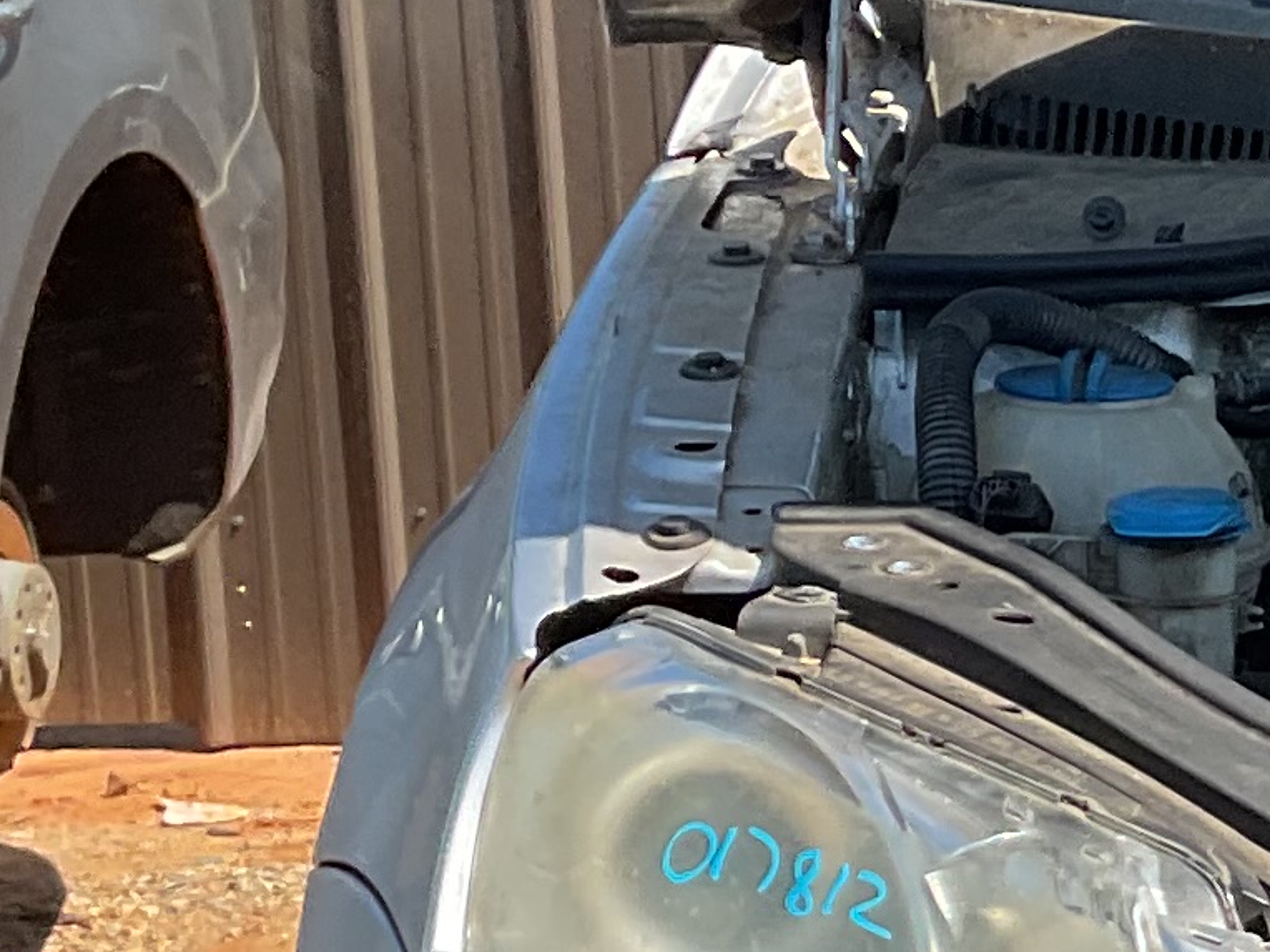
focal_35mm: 153
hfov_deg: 12.1
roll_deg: +0.6
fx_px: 5613
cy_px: 741
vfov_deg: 9.7
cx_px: 2111
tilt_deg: -14.0
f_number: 1.8
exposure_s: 1/929
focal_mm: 3
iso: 16
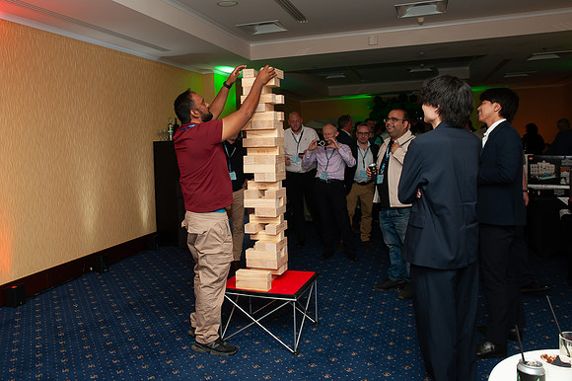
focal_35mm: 29
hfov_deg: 63.6
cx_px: 230
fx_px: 456
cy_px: 153
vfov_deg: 45.1
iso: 400
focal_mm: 24
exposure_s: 1/160
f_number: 6.3
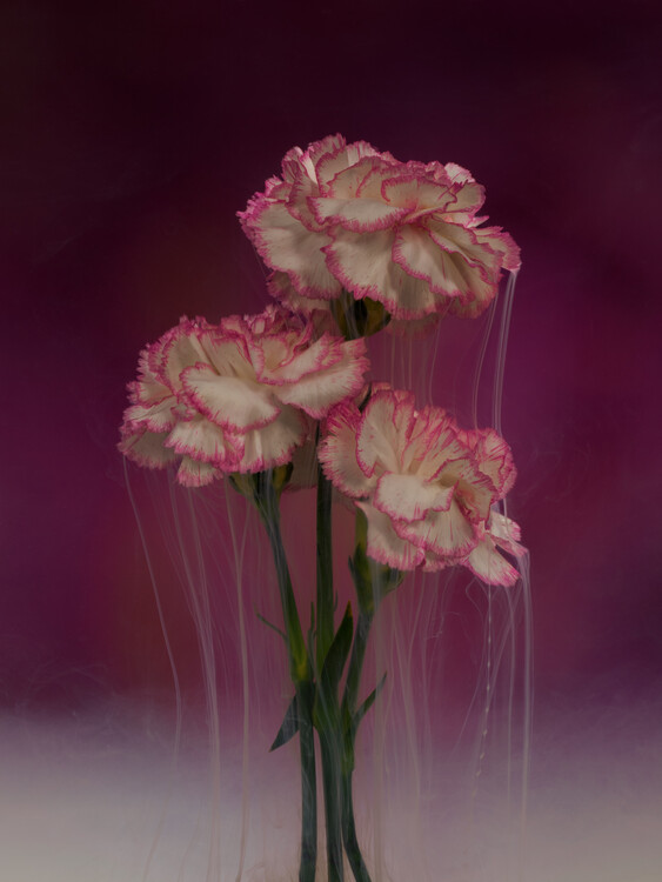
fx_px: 4587
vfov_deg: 11.0
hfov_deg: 8.3
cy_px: 441
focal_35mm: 180
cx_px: 331
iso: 80
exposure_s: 1/100
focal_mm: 90
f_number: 16
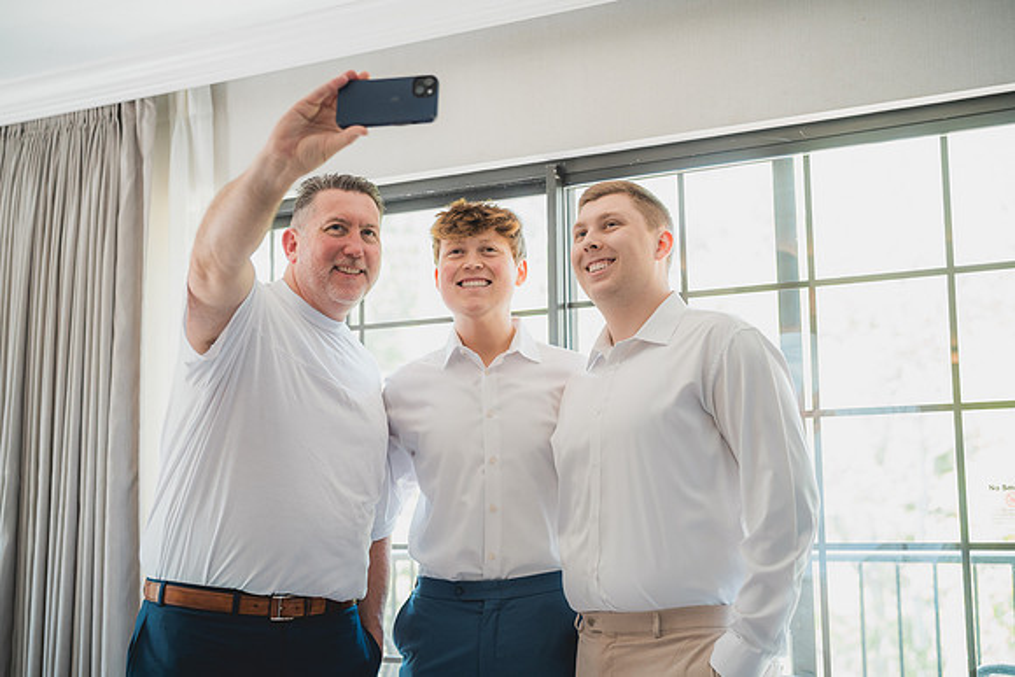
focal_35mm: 50
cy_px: 338
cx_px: 508
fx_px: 1410
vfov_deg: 27.0
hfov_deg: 39.6
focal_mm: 50
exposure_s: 1/125
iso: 800
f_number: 2.5
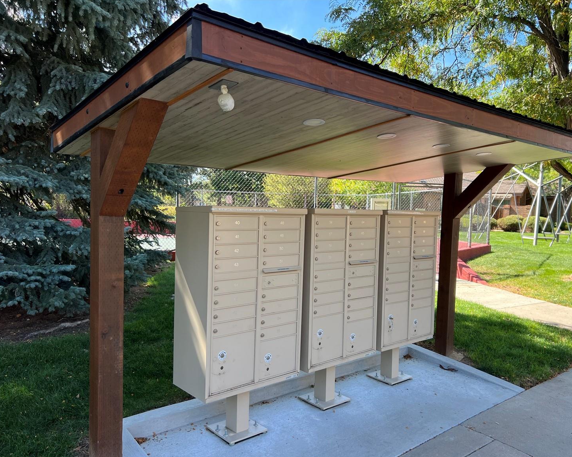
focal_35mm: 28
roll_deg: -1.4
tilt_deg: -2.8
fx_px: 474
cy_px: 235
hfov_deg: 62.1
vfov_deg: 51.5
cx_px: 313
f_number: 1.5
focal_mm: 5.7
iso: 50
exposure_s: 1/495
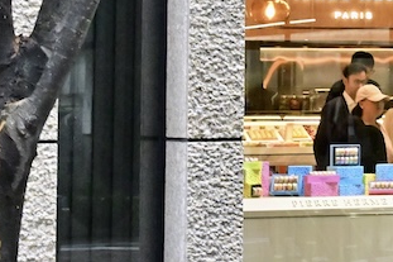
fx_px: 2138
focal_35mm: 196
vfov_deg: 6.9
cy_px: -111
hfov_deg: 10.1
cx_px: 623
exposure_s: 1/125
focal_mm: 41
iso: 4000
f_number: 14
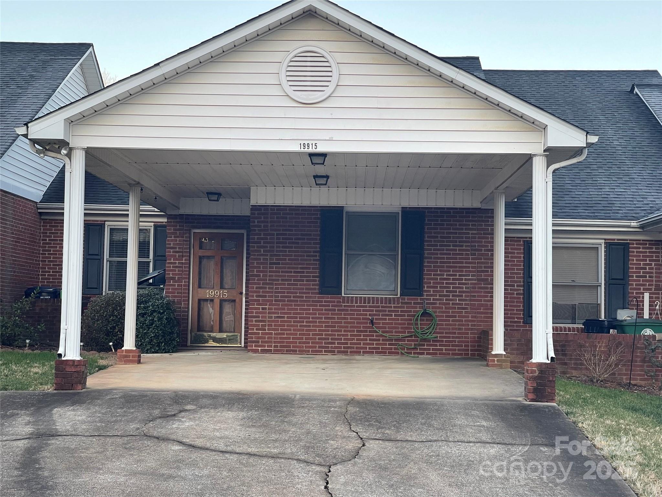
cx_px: 331
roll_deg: -0.5
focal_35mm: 64
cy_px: 248
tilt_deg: +2.7
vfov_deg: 22.9
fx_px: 1224
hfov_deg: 30.3
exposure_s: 1/99
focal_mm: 7.5
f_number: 2.2
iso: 64
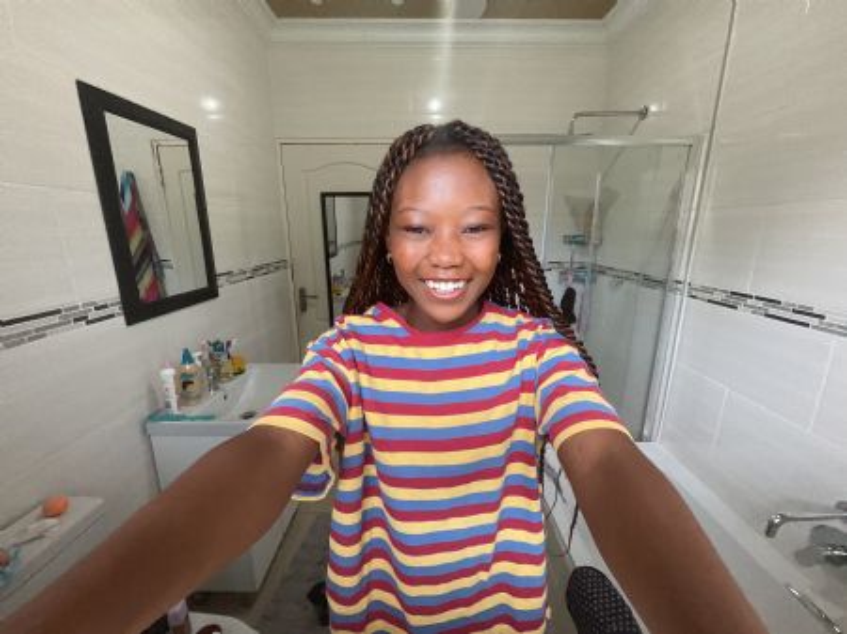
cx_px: 424
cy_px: 317
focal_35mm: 15
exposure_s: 1/40
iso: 320
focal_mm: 1.65
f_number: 2.4
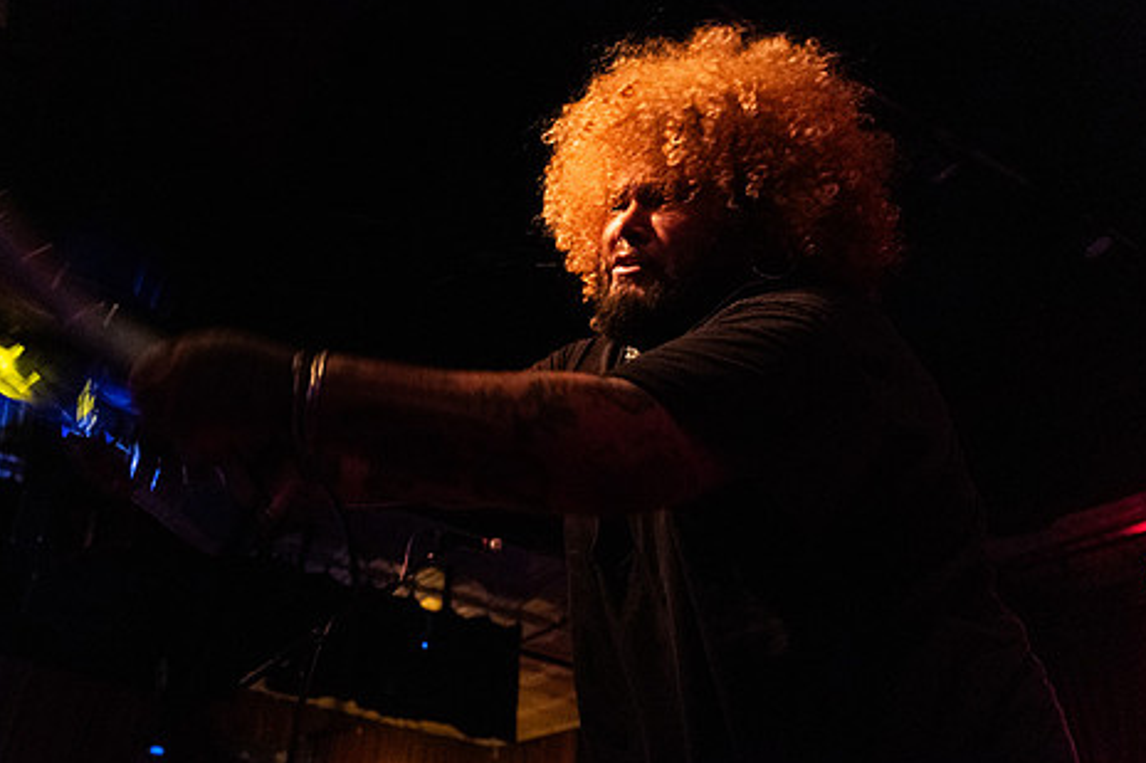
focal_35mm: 30
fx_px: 955
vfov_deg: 43.6
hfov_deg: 61.5
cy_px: 399
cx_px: 472
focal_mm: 24
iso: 6400
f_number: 3.2
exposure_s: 1/80
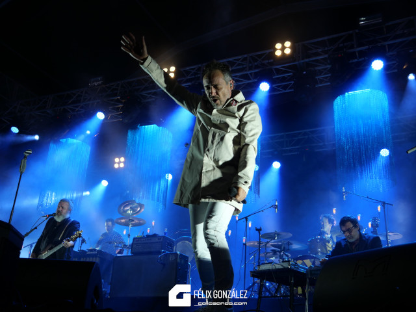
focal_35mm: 40
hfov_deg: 46.8
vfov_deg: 36.0
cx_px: 208
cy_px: 156
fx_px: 481
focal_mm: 20
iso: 320
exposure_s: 1/40
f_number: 4.1
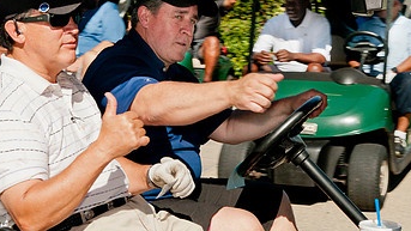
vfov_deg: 13.0
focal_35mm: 93
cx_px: 234
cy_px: 144
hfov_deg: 22.9
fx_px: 1014
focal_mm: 35
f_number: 11
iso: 400
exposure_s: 1/250
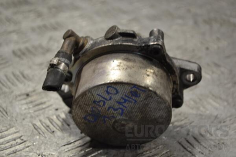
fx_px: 541
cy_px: 78
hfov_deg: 24.6
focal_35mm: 82
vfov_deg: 16.6
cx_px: 118
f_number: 5.6
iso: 200
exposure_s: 1/30
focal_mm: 55
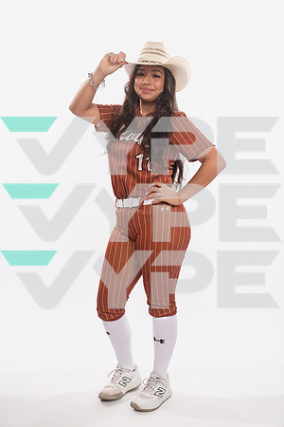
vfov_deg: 41.1
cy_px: 214
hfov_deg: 28.1
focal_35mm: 48
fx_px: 568
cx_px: 142
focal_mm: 48
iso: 250
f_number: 5.6
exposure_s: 1/320
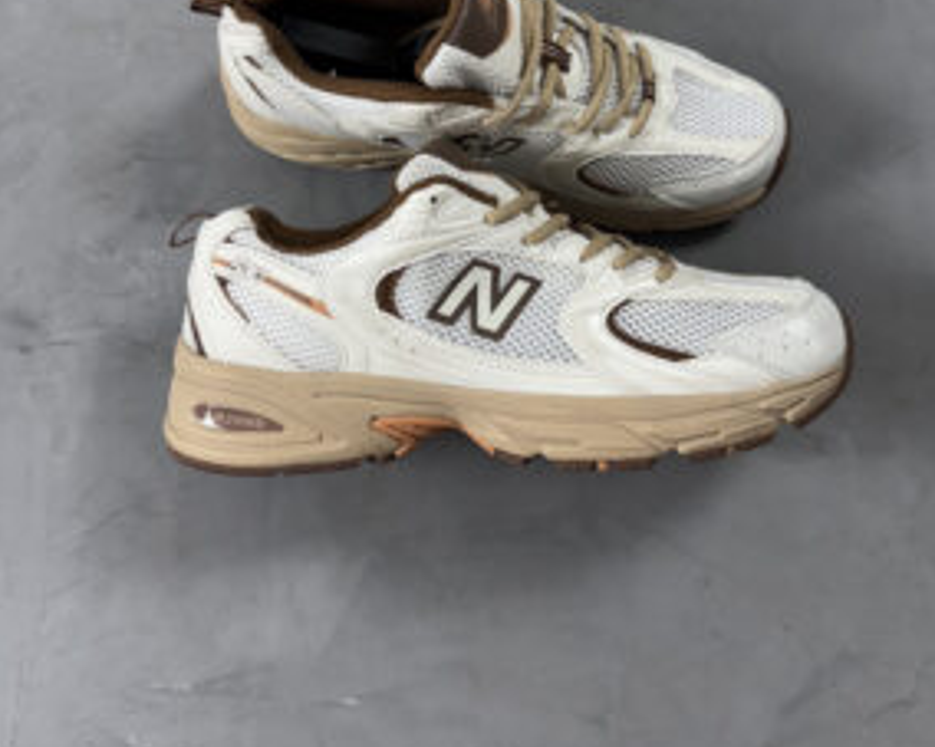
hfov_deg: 54.2
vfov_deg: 43.1
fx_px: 913
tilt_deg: -68.4
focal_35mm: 33
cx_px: 487
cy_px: 188
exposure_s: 1/120
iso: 200
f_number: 1.78
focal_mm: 6.76
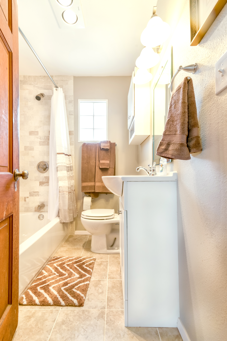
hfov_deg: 73.8
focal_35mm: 16
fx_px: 151
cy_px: 170
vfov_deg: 96.7
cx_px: 114
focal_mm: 16
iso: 800
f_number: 8
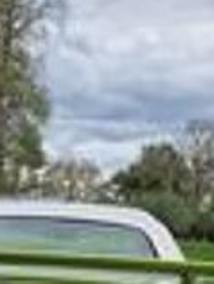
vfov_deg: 29.0
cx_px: 31
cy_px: 288
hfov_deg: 23.2
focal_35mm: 62
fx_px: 510
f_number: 1.8
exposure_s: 1/470
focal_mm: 5.4
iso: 50
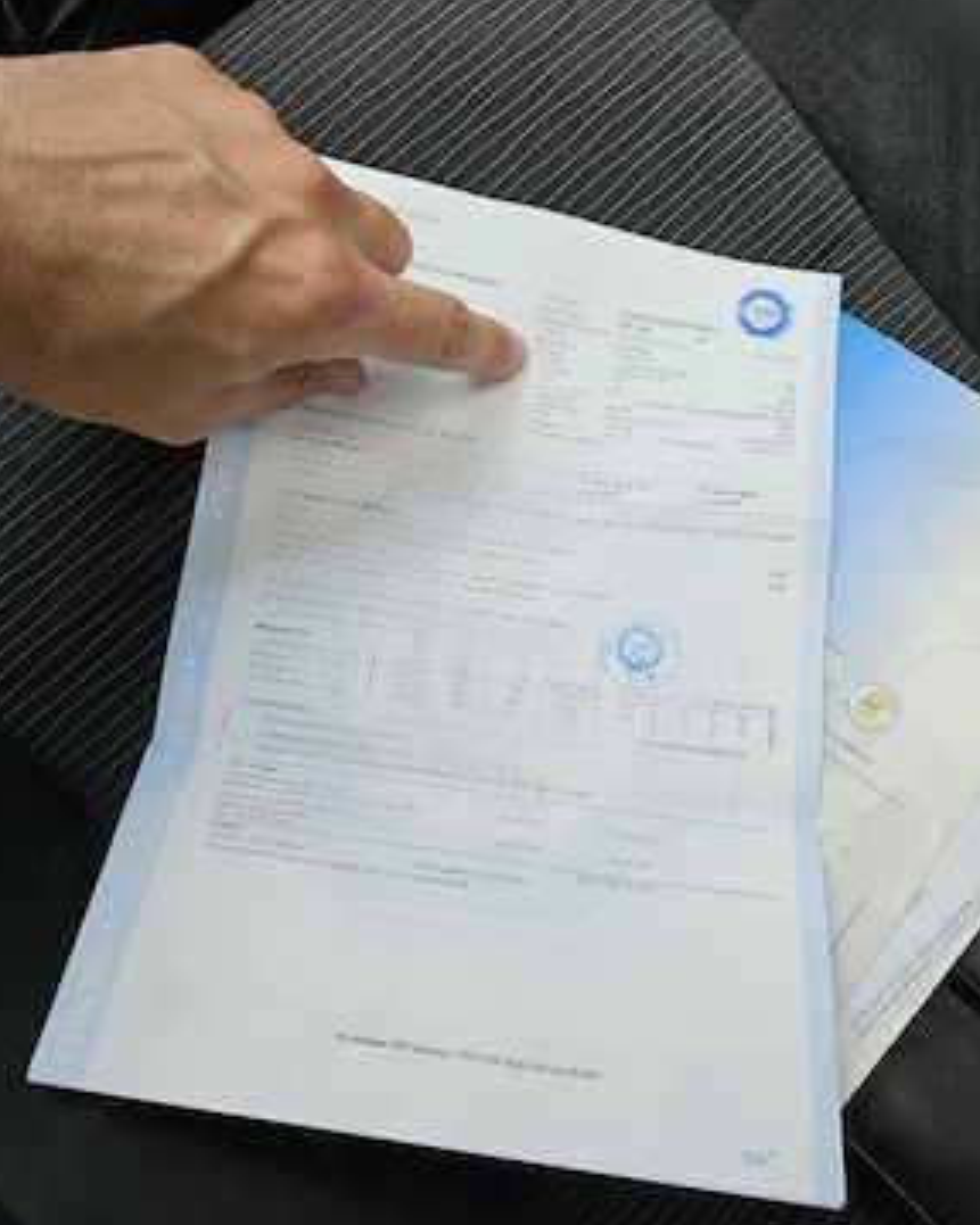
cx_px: 488
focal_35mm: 25
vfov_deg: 68.0
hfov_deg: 56.8
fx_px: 907
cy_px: 573
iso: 25
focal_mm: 6.3
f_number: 1.7
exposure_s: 1/120
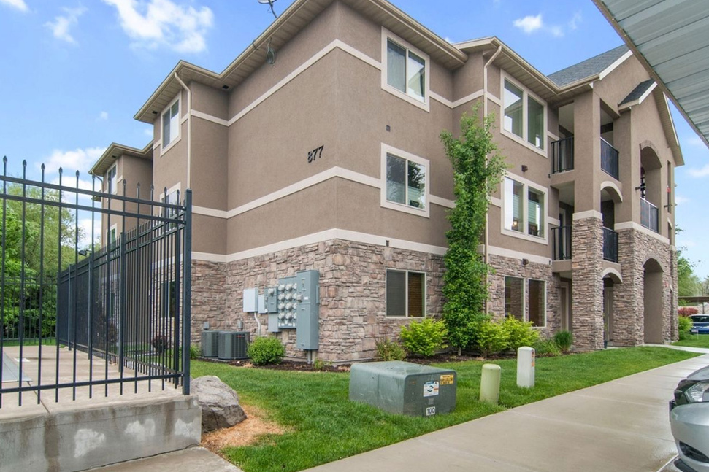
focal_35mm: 19
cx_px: 344
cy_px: 246
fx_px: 374
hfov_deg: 86.9
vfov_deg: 64.5
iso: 200
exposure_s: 1/100
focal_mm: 12
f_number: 5
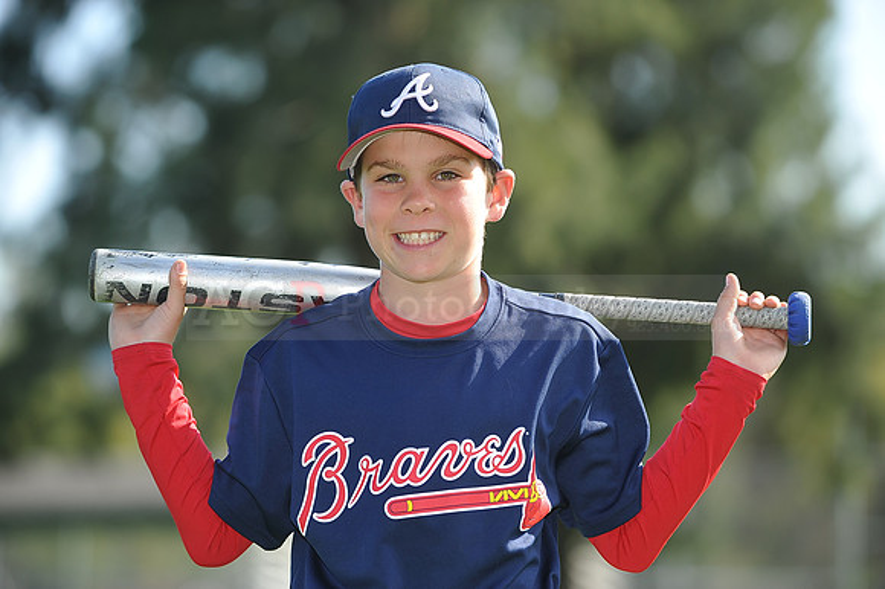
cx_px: 442
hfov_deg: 10.3
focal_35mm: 200
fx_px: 4914
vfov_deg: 6.9
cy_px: 294
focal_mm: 200
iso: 200
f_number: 4.5
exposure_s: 1/500
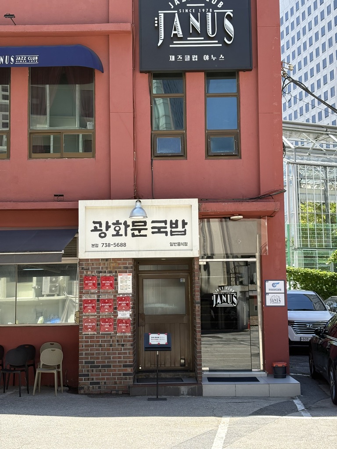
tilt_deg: +5.8
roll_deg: +0.9
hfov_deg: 28.0
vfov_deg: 36.8
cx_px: 168
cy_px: 224
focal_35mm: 52
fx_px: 675
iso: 50
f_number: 1.6
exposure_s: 1/1082
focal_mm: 5.96
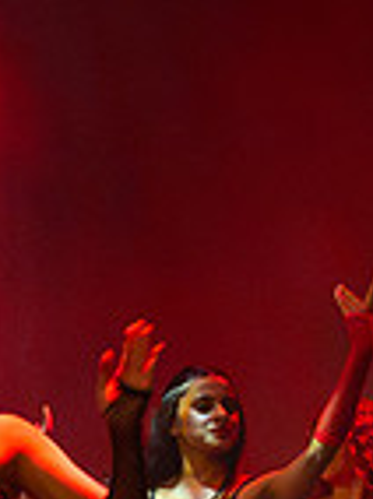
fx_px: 3992
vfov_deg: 7.2
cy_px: 407
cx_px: -615
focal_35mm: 277
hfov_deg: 5.1
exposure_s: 1/200
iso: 4000
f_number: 5
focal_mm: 50
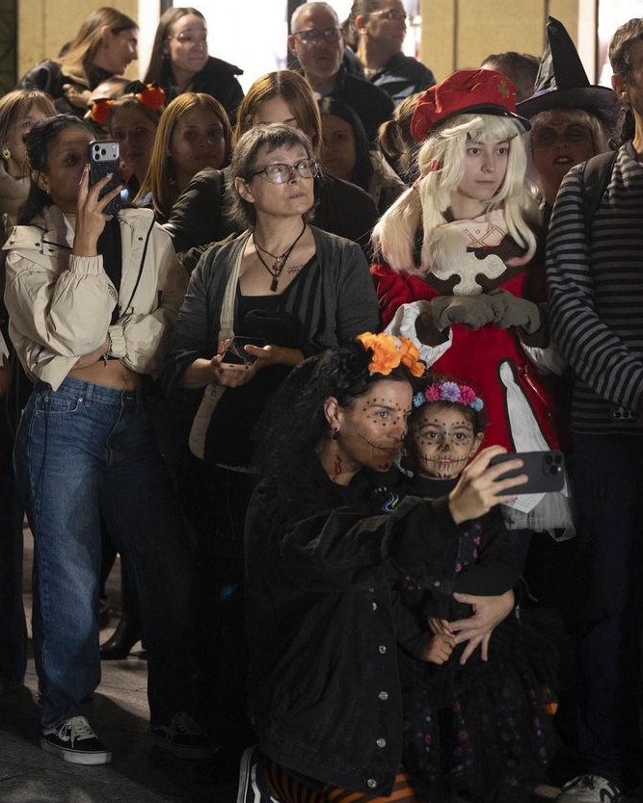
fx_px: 2141
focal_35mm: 90
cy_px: 317
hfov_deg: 16.7
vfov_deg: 21.2
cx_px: -17
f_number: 2.5
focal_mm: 50
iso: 3200
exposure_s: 1/200
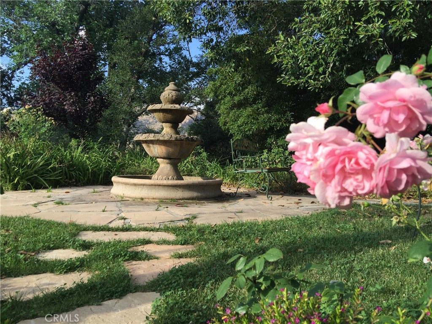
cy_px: 162
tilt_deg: +2.9
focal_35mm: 29
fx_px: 362
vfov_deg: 48.2
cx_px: 216
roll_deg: -2.9
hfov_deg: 61.7
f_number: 2.2
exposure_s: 1/608
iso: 32
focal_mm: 4.15
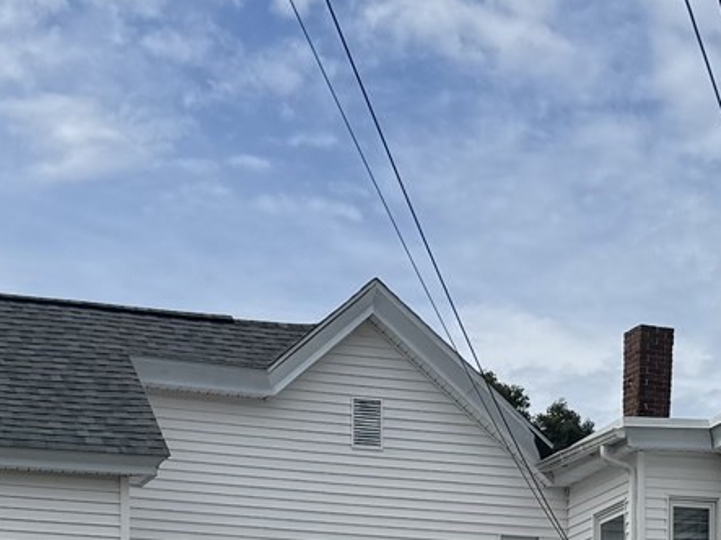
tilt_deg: -1.0
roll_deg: -0.5
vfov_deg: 12.4
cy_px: 922
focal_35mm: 111
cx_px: 426
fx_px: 2311
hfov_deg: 17.7
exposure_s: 1/7092
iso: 80
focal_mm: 6.76
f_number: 1.78
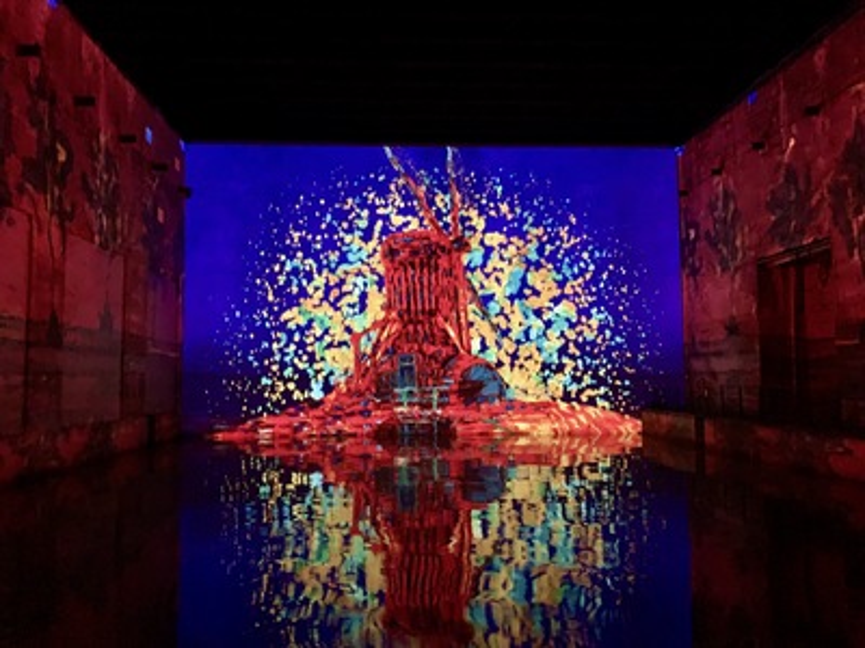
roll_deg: +0.4
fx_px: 650
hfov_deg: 67.3
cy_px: 324
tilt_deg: +2.9
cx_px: 432
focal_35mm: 26
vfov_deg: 53.1
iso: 800
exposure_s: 1/4
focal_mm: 4.25
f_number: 1.8
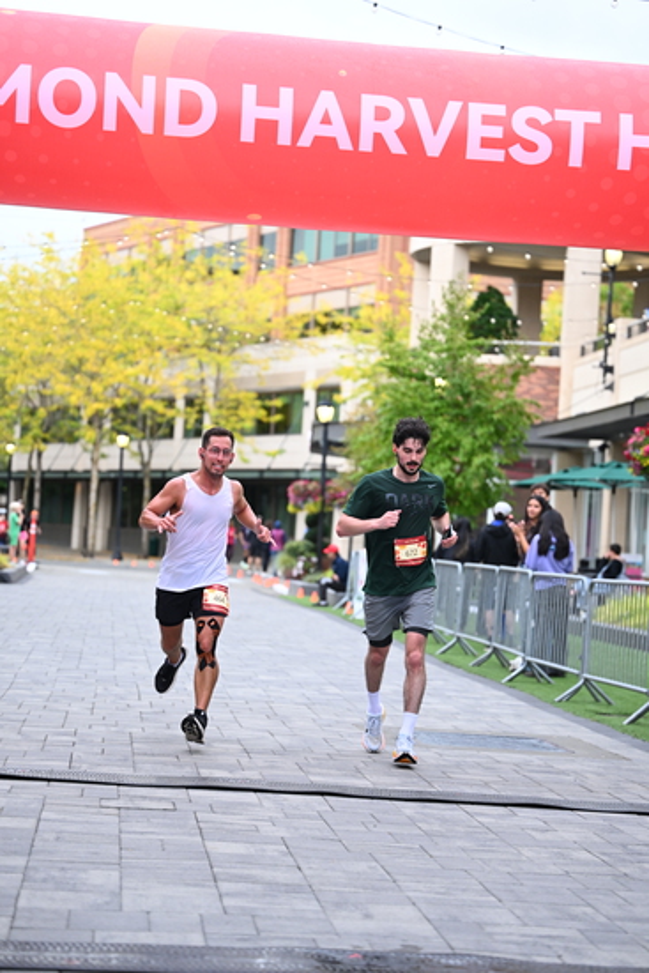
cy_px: 486
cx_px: 324
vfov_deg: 25.1
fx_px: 2189
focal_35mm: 81
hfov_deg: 16.9
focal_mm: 81
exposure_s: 1/1600
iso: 1000
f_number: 2.8
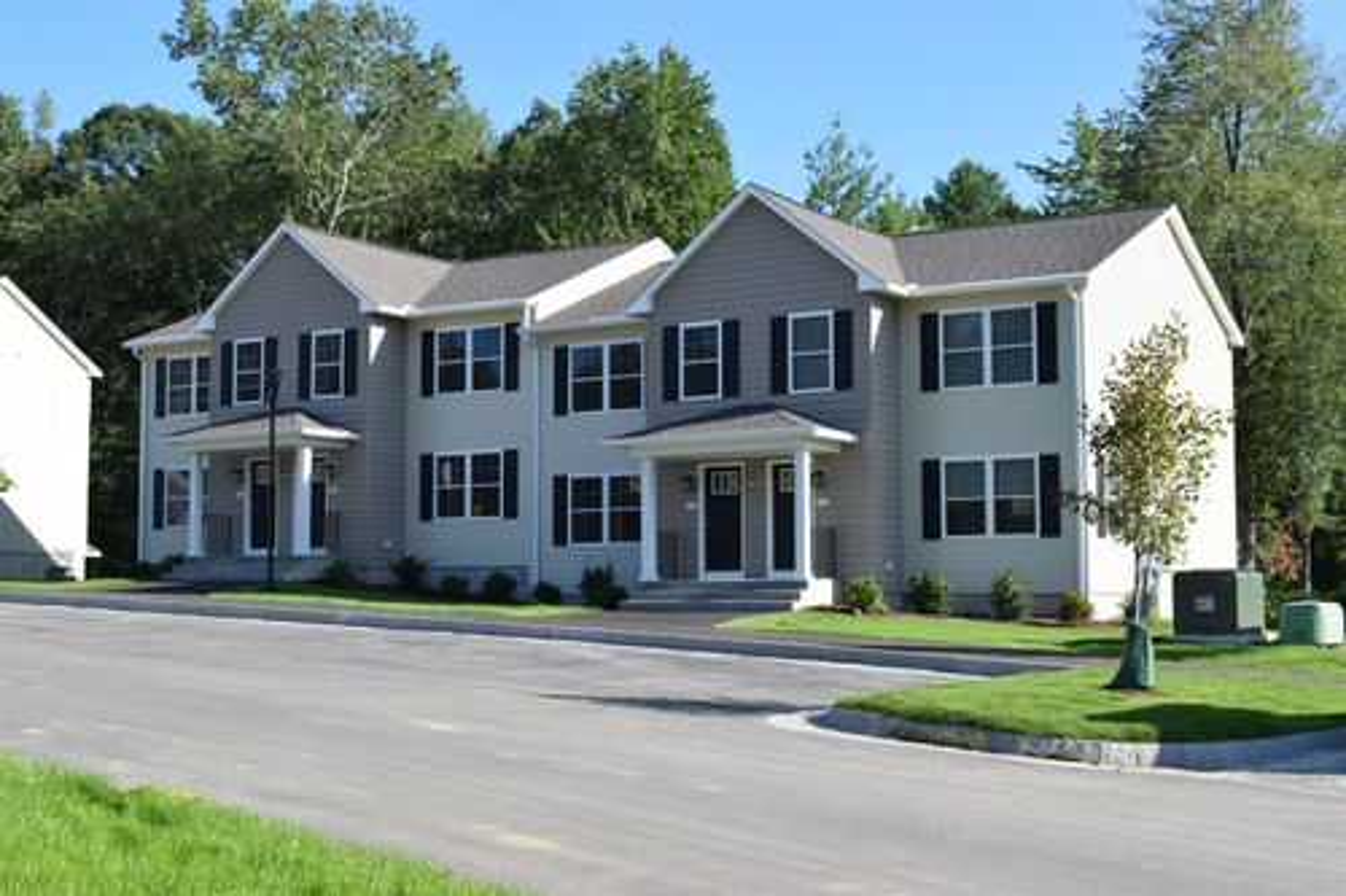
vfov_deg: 26.5
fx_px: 1906
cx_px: 673
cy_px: 448
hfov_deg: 38.9
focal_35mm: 51
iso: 200
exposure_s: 1/320
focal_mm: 34
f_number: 9
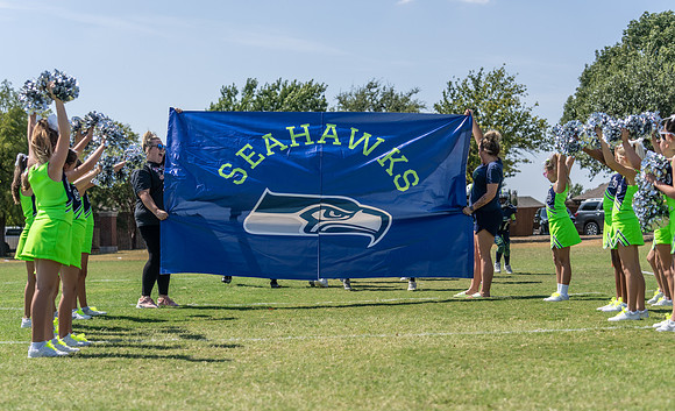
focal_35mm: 74
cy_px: 224
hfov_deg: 28.1
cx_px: 337
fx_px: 1351
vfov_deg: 17.3
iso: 100
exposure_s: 1/1250
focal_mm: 70
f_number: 4
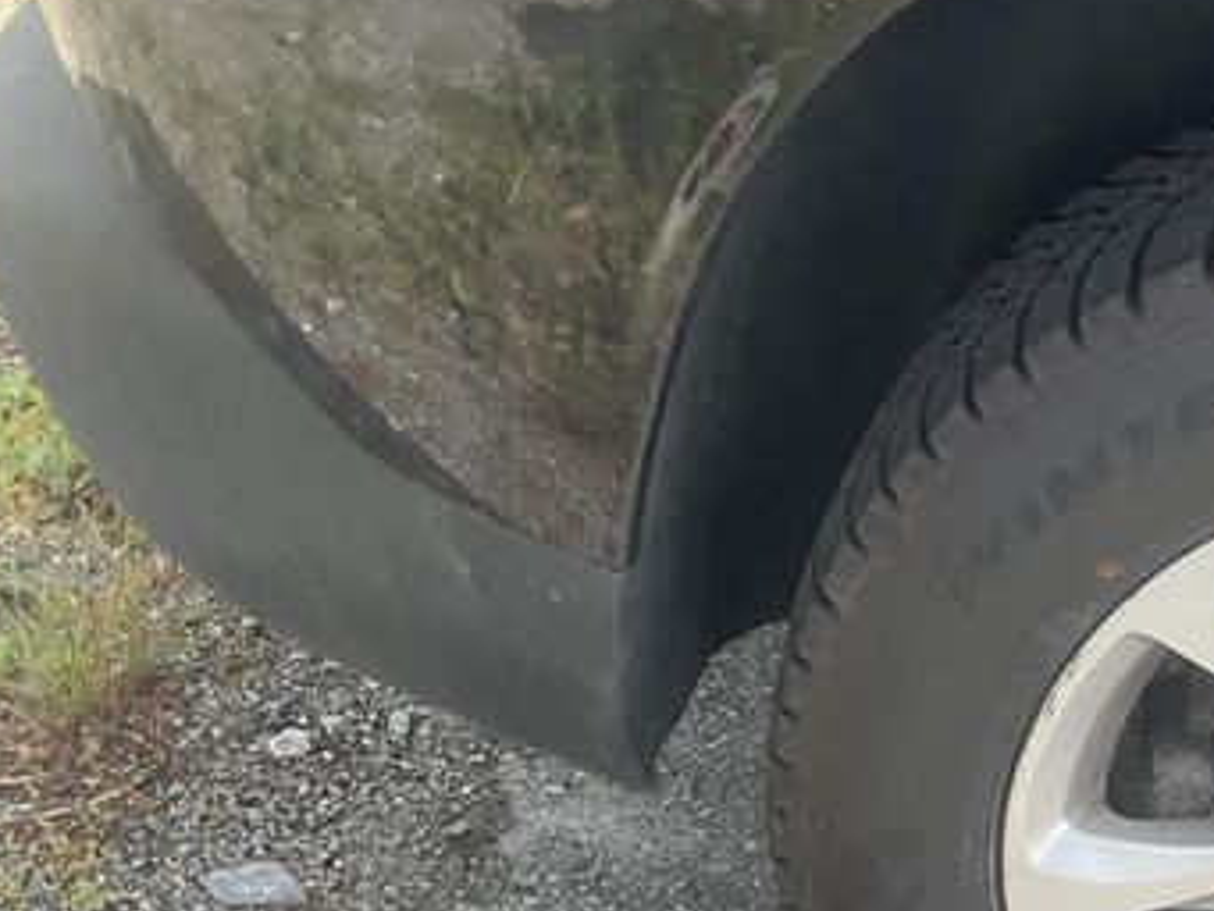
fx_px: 2386
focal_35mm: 68
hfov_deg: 26.7
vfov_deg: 20.9
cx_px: 1267
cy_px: 900
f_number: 1.8
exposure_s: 1/409
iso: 25
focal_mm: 3
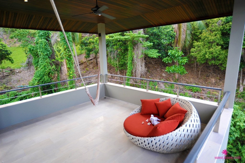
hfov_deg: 81.2
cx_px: 122
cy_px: 82
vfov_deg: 59.5
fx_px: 143
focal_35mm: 21
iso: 400
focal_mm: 21
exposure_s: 1/160
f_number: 4
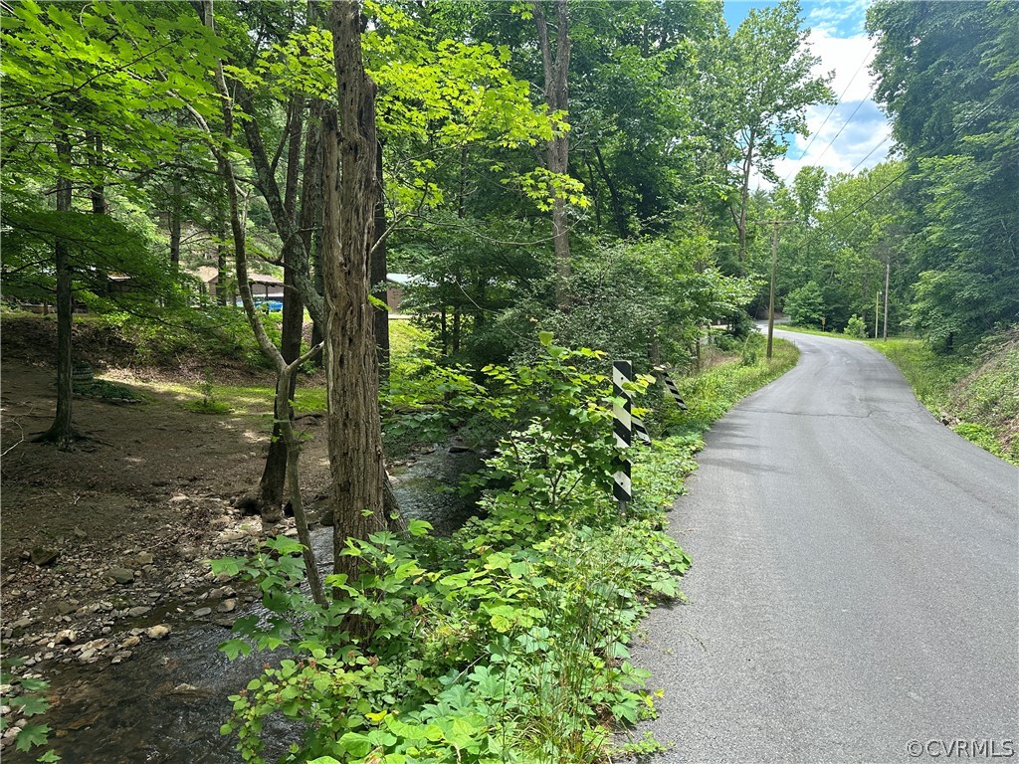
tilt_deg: -5.8
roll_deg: +0.5
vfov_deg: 56.8
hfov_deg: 71.6
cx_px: 510
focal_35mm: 24
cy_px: 382
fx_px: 706
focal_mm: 6.86
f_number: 1.78
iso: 80
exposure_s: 1/709
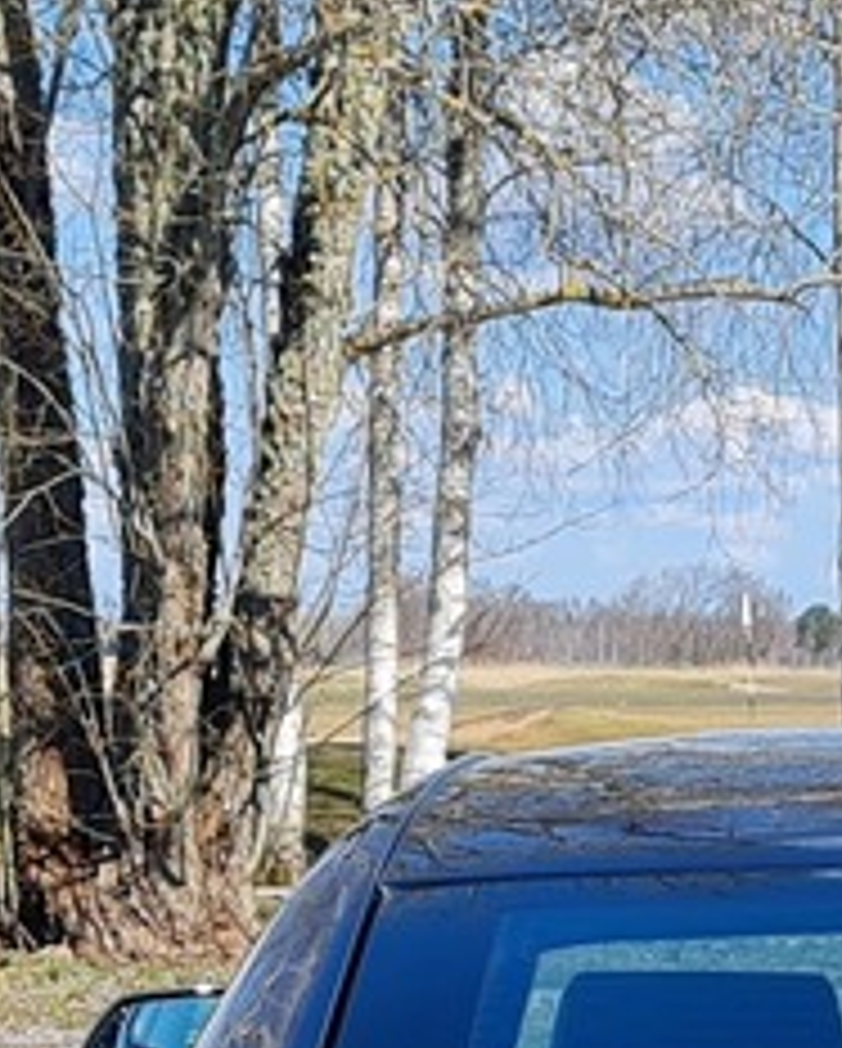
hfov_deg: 8.8
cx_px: 842
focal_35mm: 174
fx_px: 5409
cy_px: 1871
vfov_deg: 10.4
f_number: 1.8
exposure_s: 1/1864
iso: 50
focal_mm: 5.4
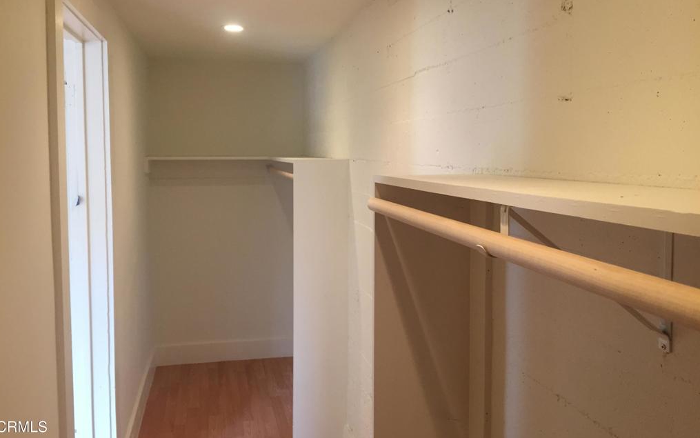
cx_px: 348
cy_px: 186
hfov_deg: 61.2
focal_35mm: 31
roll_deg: -0.1
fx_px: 592
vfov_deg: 40.5
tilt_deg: -3.4
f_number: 2.2
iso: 100
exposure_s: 1/30
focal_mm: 4.15
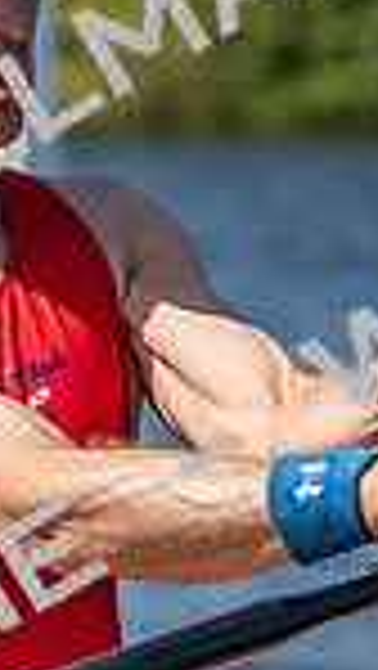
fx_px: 14551
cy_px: 483
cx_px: -27
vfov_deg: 2.6
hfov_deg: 1.5
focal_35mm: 818
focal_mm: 200
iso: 200
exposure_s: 1/2000
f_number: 5.6
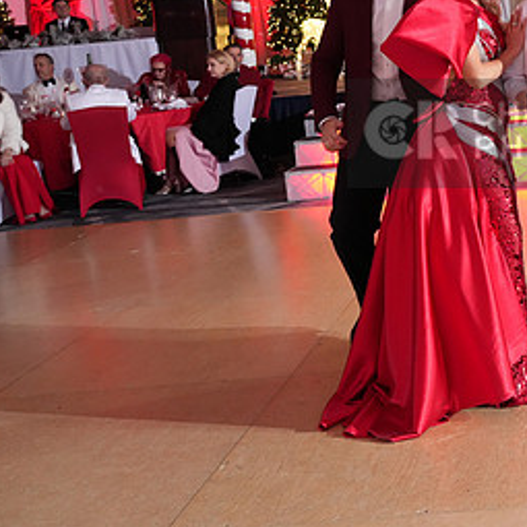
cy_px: 133
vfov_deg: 30.1
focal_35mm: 56
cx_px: 572
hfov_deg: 28.0
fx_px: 965
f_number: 4
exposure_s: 1/200
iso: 3200
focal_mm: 29
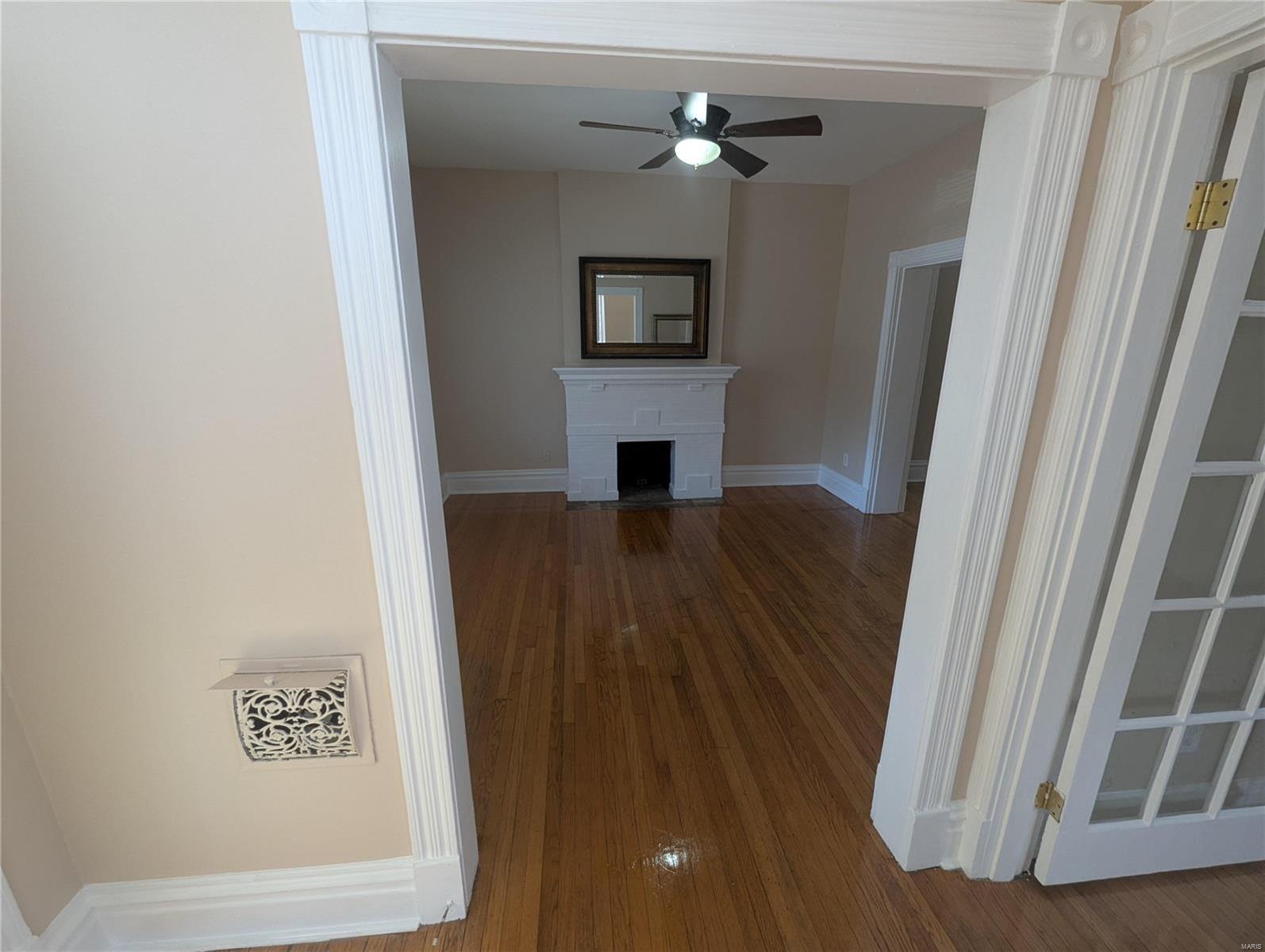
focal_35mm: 13
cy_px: 476
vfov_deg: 90.1
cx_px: 632
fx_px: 476
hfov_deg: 106.1
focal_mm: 1.95
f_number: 2.2
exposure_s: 1/148
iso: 353
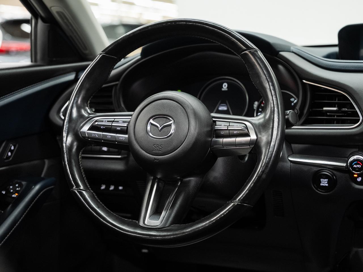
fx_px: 532
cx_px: 182
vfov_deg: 28.7
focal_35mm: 51
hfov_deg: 37.6
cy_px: 128
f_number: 4
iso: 1000
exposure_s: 1/40
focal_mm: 44.4
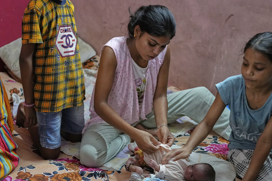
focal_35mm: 61
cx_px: 110
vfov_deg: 22.2
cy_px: 75
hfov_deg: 32.8
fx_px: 461
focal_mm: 35
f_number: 2.2
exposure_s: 1/80
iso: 1600
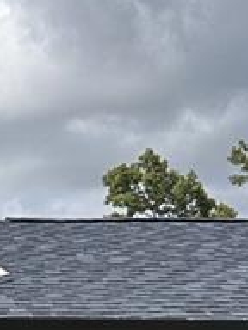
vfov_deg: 12.3
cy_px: 547
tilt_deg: -3.0
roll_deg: -1.1
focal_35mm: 150
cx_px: -224
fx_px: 1433
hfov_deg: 9.3
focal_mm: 6.86
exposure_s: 1/5263
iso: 80
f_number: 1.78
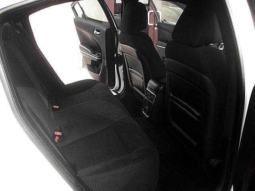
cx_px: 128
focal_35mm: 36
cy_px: 96
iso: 50
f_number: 2.8
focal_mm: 6.3
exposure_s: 1/80
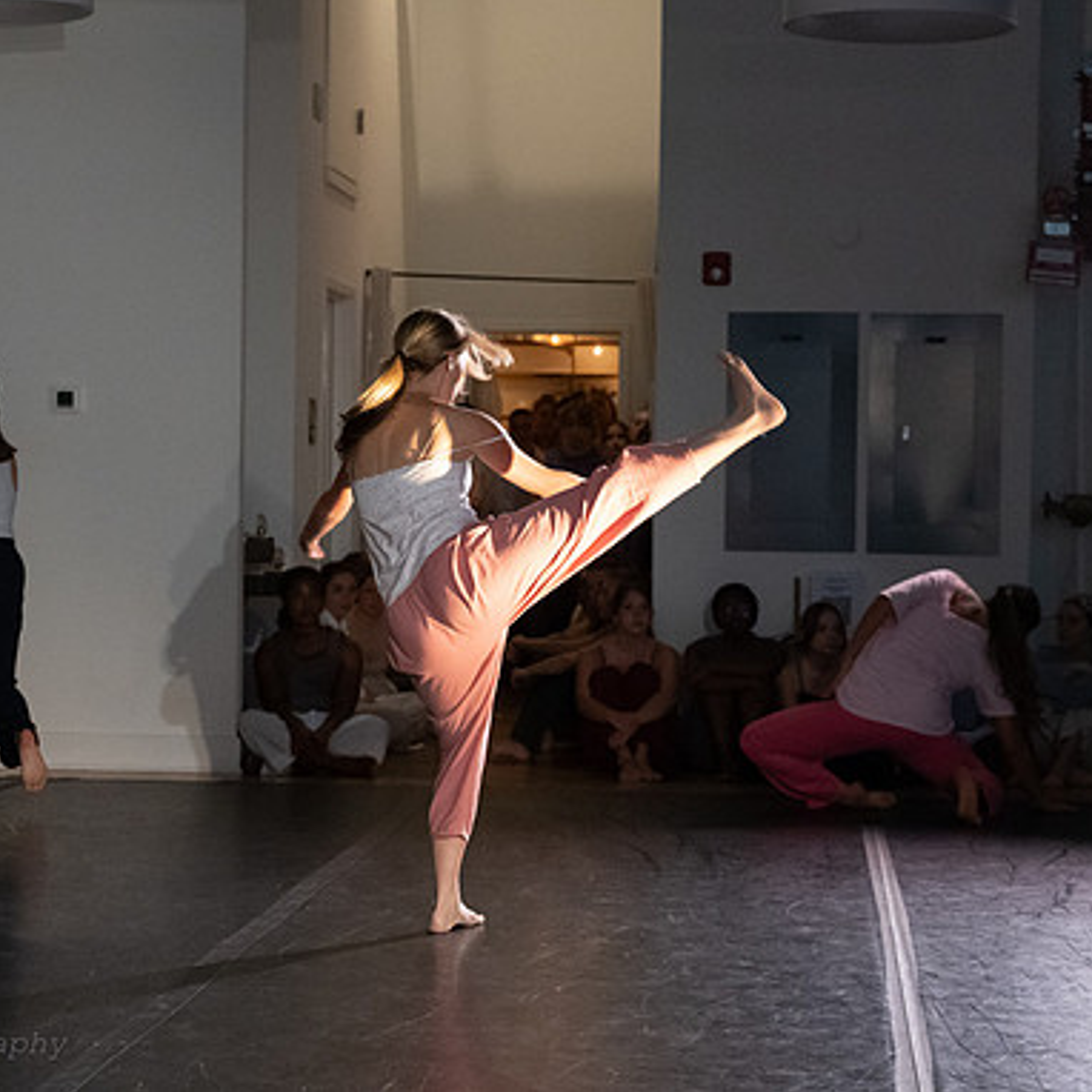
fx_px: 3176
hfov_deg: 19.5
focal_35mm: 89
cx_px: 460
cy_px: 551
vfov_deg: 19.5
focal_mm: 61
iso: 6400
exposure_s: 1/400
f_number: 4
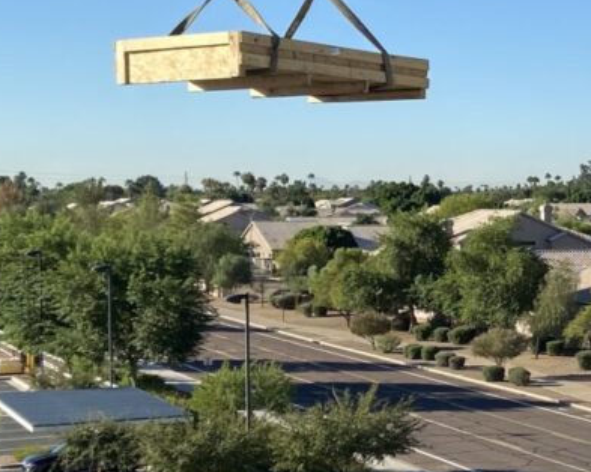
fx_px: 1626
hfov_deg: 19.9
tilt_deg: -3.2
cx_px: 603
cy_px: 289
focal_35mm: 93
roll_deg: +0.2
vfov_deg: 16.5
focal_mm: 4.25
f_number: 1.8
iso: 32
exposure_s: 1/2571
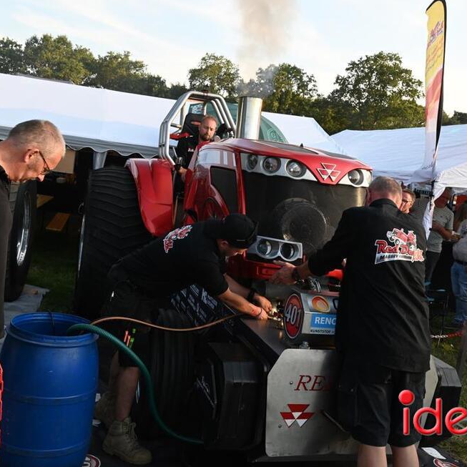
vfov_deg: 41.9
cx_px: 215
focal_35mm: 40
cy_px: 234
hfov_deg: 41.8
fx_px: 611
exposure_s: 1/320
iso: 640
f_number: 9
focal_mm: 31
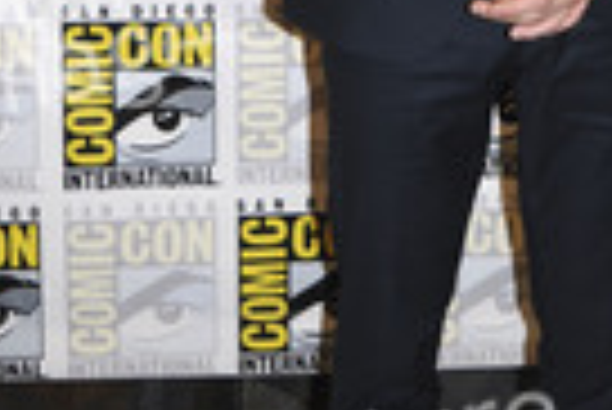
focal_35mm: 106
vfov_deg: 12.4
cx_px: 475
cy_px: -176
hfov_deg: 19.1
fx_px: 1804
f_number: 3.5
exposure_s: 1/60
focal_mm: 24
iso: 200
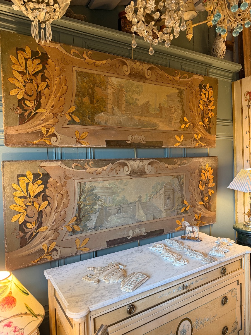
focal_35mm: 24
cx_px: 126
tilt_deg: -0.5
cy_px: 168
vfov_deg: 71.6
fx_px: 232
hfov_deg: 56.8
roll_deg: +2.0
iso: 200
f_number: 1.78
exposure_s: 1/50
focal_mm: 6.76
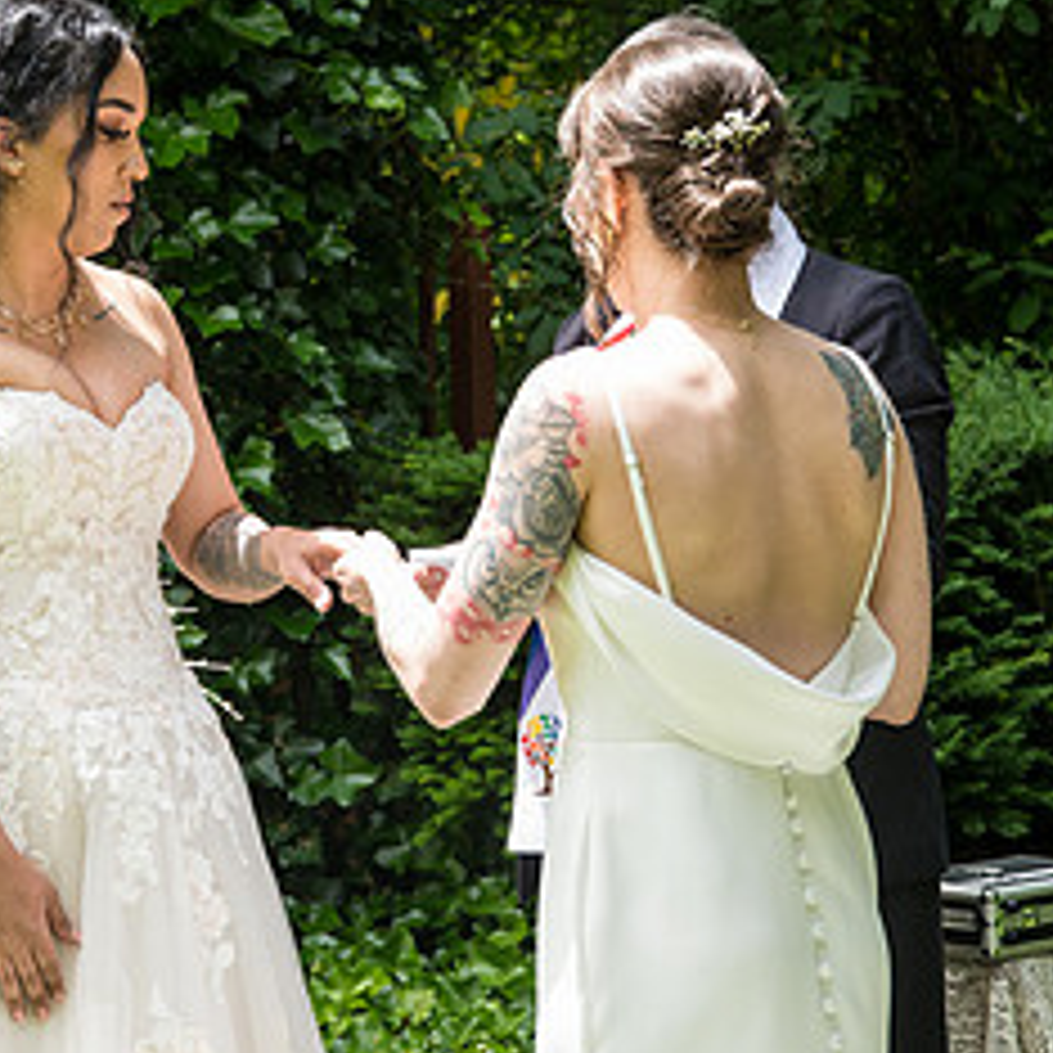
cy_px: 326
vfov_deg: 14.3
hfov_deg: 14.2
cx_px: 274
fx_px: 4199
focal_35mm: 122
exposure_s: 1/400
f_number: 5
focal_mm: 58
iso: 500
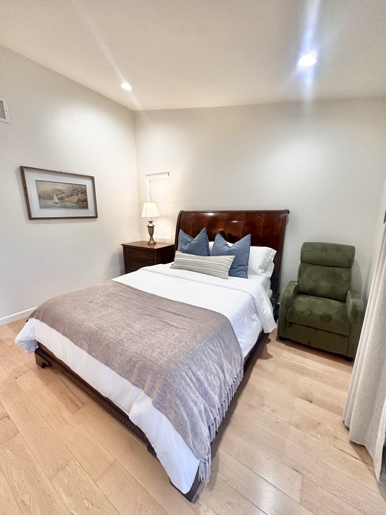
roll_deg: -0.6
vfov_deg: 102.1
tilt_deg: -12.4
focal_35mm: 14
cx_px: 193
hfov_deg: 85.7
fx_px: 208
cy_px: 258
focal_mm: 2.22
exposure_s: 1/120
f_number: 2.2
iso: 250
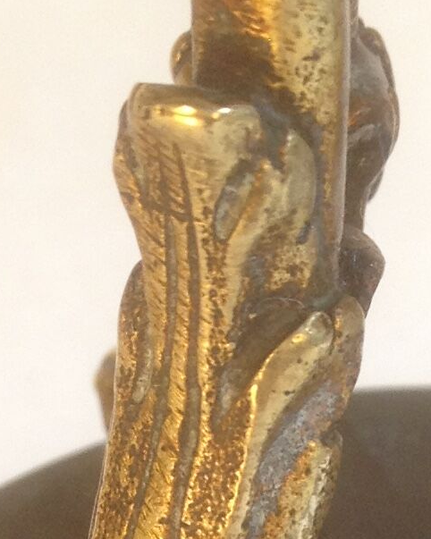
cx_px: 396
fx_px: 2951
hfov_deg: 8.3
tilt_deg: -42.7
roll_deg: +4.4
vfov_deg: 9.8
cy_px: 1012
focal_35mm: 185
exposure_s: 1/20
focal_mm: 4.28
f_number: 2.4
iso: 50
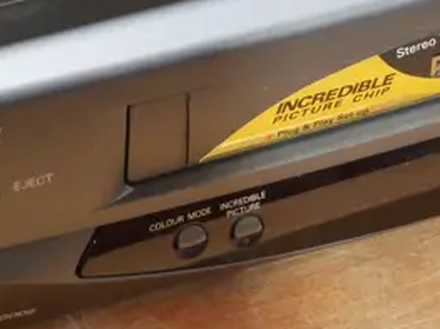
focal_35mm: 148
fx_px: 1880
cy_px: -221
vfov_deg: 9.6
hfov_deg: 13.3
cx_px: 278
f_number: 4.1
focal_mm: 19
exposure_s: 1/60
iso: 2000
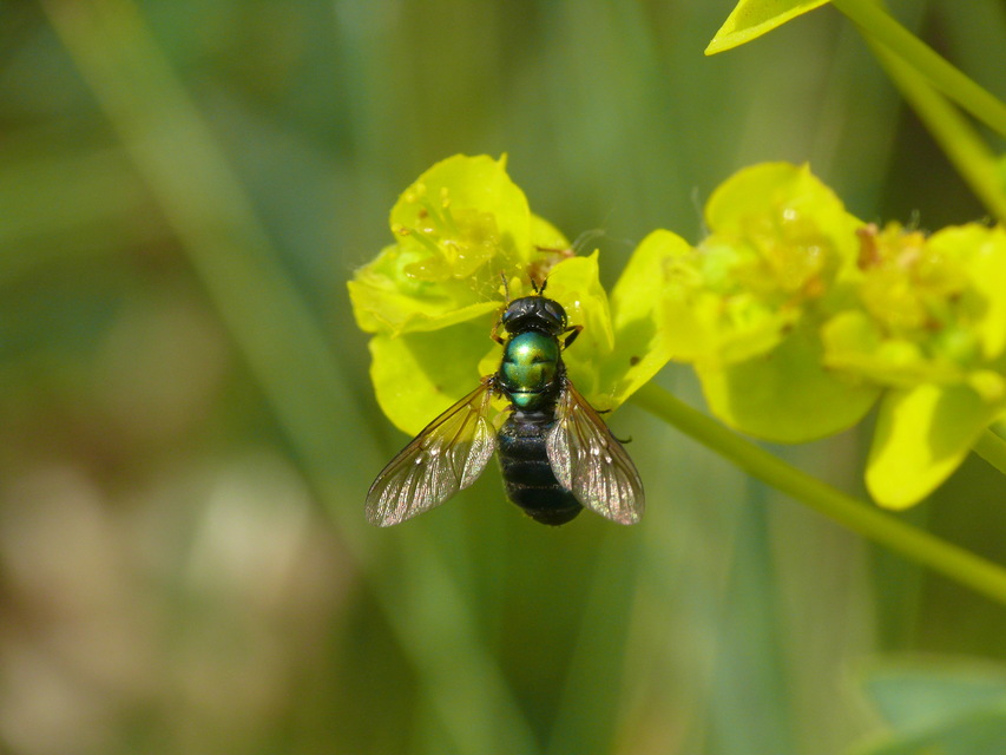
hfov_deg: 9.4
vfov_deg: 7.1
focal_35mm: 210
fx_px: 6104
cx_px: 503
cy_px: 378
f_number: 7.1
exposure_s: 1/500
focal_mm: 44.3
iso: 200
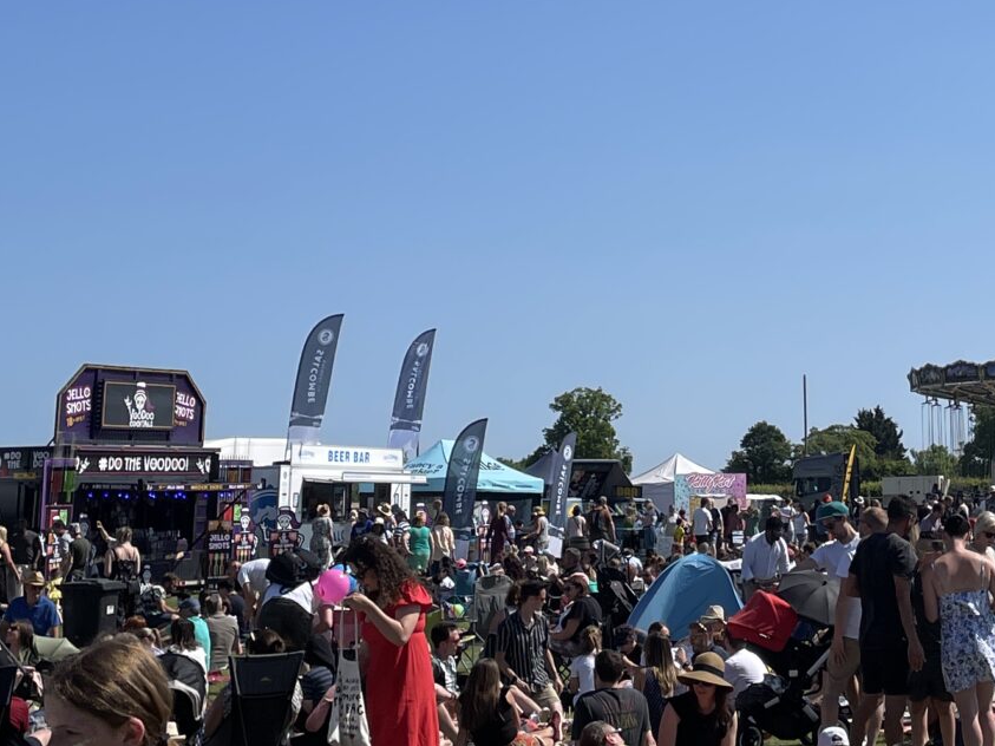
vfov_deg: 18.3
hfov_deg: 24.1
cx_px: 866
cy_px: 48
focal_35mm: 79
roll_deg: +0.5
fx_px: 2270
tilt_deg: +13.3
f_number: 1.6
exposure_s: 1/5556
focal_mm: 4.2
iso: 32
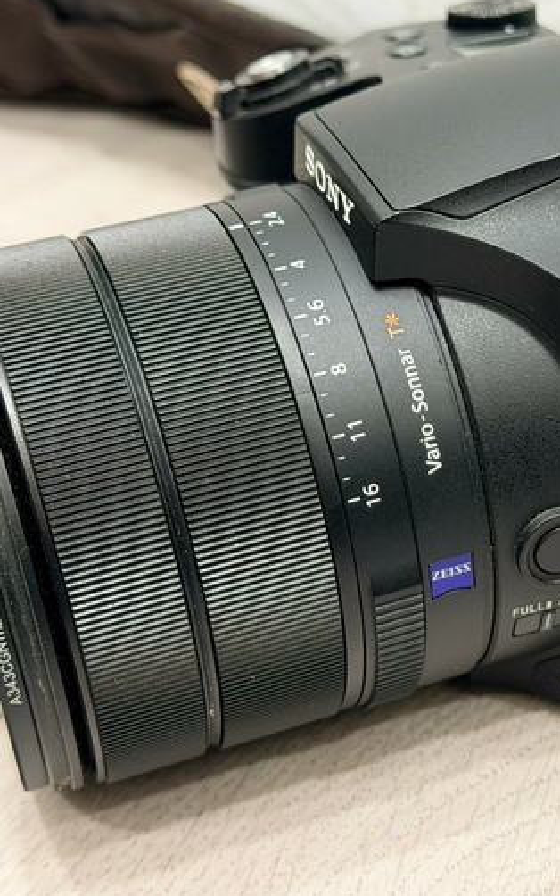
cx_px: 471
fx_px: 1782
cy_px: 444
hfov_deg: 17.7
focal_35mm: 73
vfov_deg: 28.2
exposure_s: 1/40
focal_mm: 6.76
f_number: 1.78
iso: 200
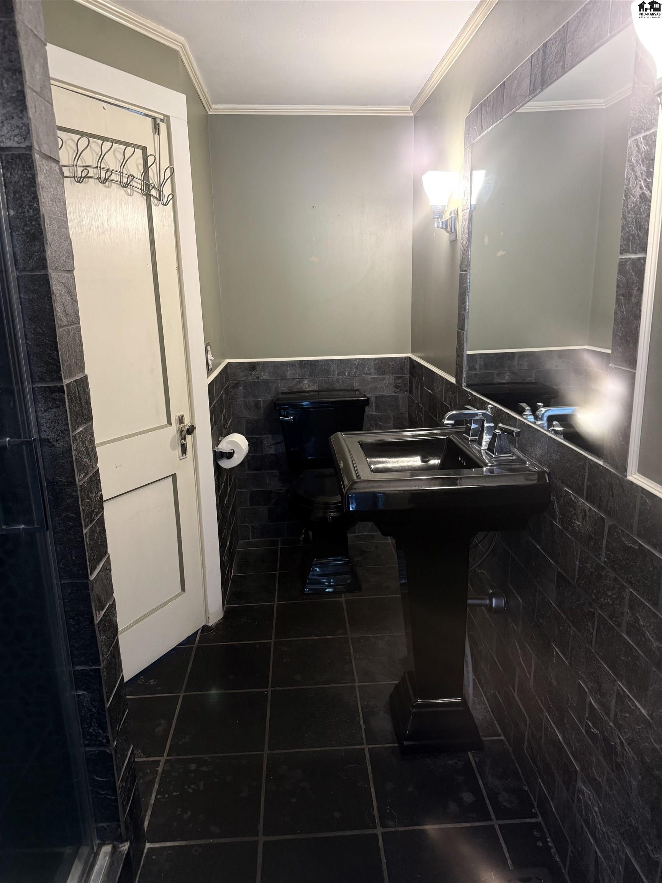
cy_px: 442
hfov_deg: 56.8
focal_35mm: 24
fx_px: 612
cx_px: 331
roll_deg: +1.4
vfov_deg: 71.6
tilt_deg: -14.1
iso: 400
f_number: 1.78
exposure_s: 1/60
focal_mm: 6.76
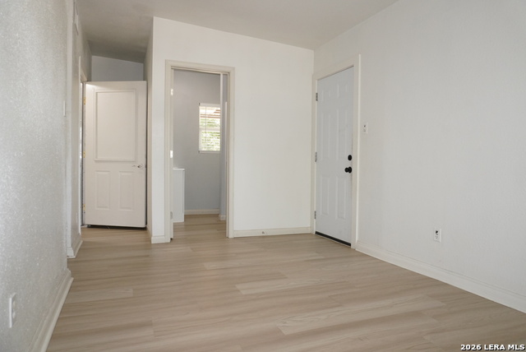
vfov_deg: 53.2
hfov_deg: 73.7
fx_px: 351
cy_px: 176
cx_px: 263
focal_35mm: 24
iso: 1000
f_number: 6.3
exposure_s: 1/60
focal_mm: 16
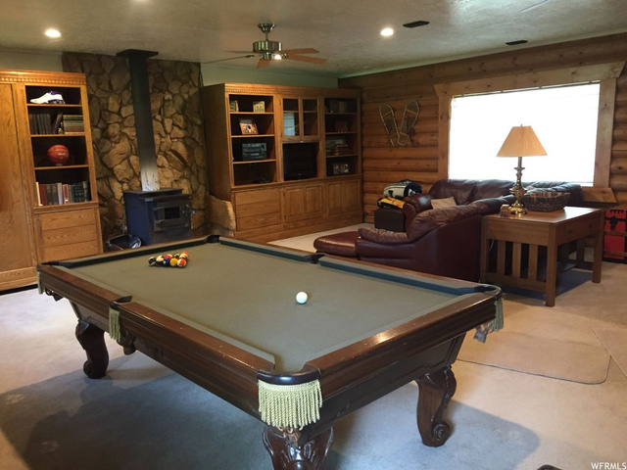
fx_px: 525
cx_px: 314
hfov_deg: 61.7
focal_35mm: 29
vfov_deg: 48.2
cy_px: 235
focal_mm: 4.15
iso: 250
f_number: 2.2
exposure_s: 1/24
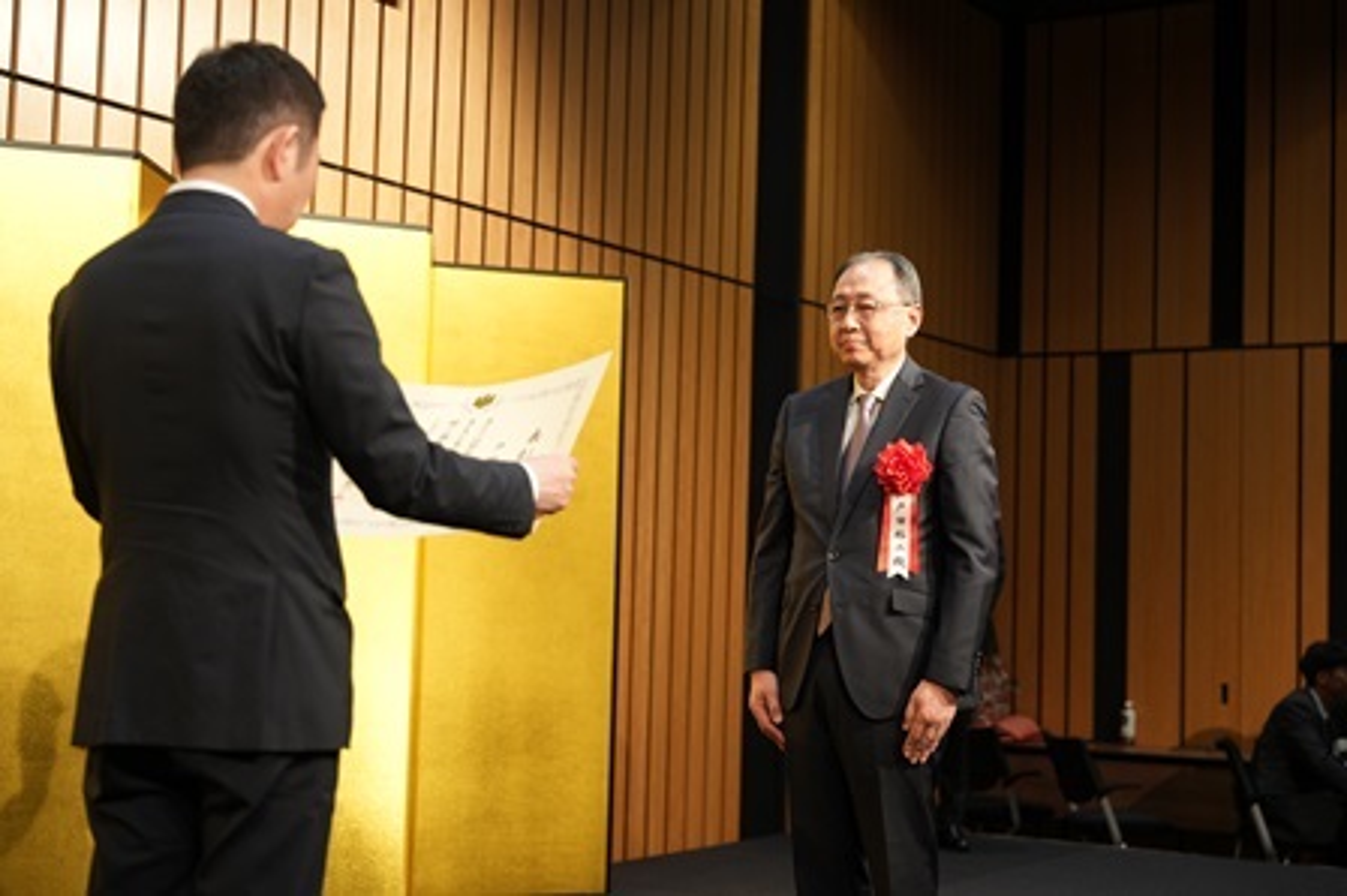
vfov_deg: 25.2
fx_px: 2008
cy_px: 448
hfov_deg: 37.1
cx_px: 674
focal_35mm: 54
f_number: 2.8
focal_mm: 53.7
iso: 800
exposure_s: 1/320
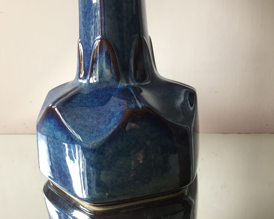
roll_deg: +2.5
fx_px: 251
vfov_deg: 47.1
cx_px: 124
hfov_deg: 57.1
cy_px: 112
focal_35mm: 31
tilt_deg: -17.0
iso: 40
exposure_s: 1/33
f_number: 2.2
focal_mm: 4.15
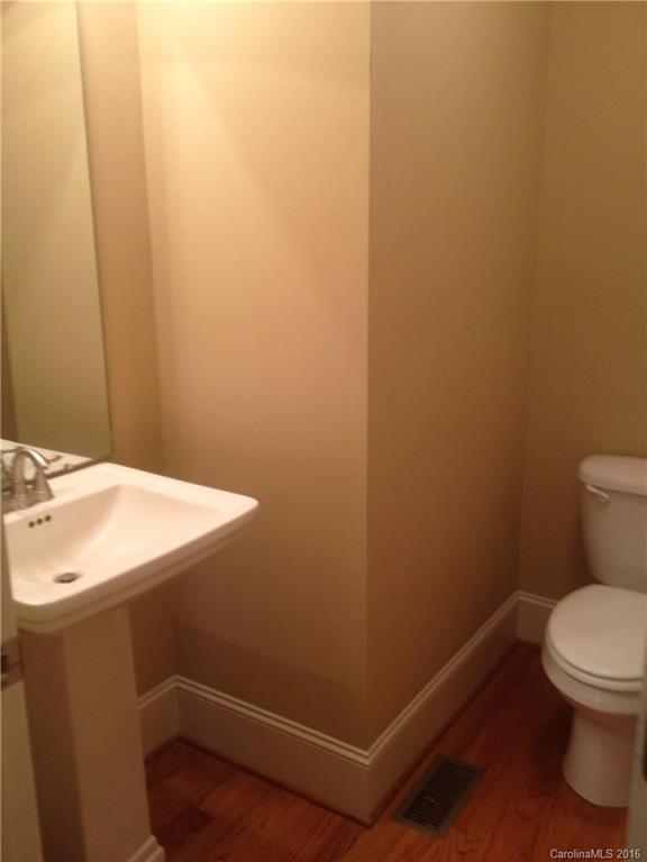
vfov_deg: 52.6
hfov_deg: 40.7
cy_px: 431
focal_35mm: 35
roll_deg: +0.6
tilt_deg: -19.8
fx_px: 872
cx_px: 324
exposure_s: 1/20
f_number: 2.4
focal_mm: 4.28
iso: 64
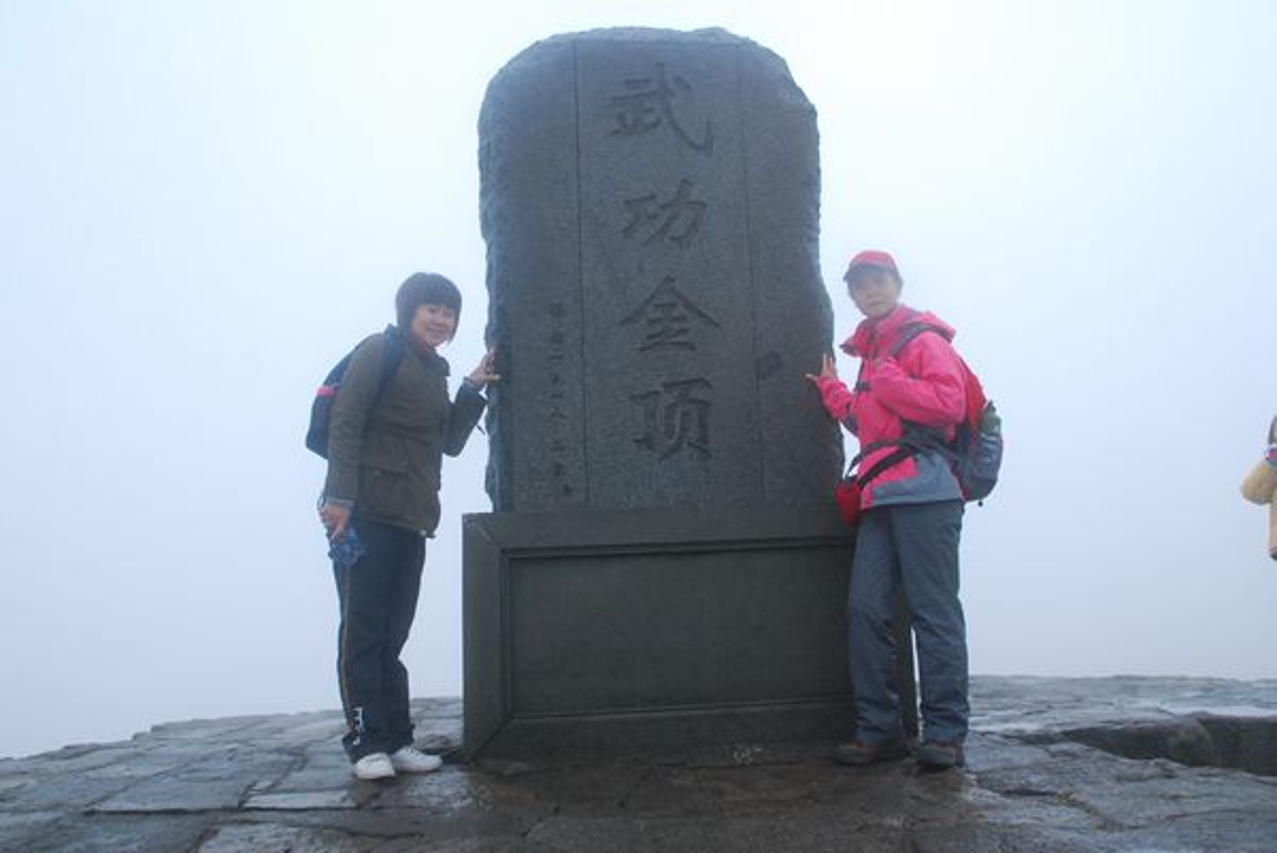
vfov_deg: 43.7
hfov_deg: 61.9
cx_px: 638
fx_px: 1065
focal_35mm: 30
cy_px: 426
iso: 800
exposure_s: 1/200
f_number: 7.1
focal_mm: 20
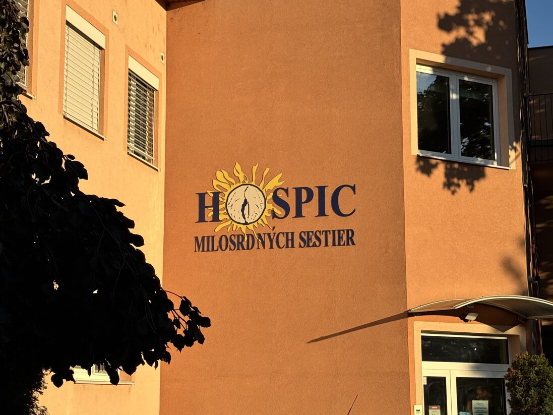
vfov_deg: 30.3
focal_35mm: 48
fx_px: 767
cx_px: 276
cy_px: 208
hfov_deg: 39.7
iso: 64
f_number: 1.78
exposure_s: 1/4608
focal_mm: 6.76
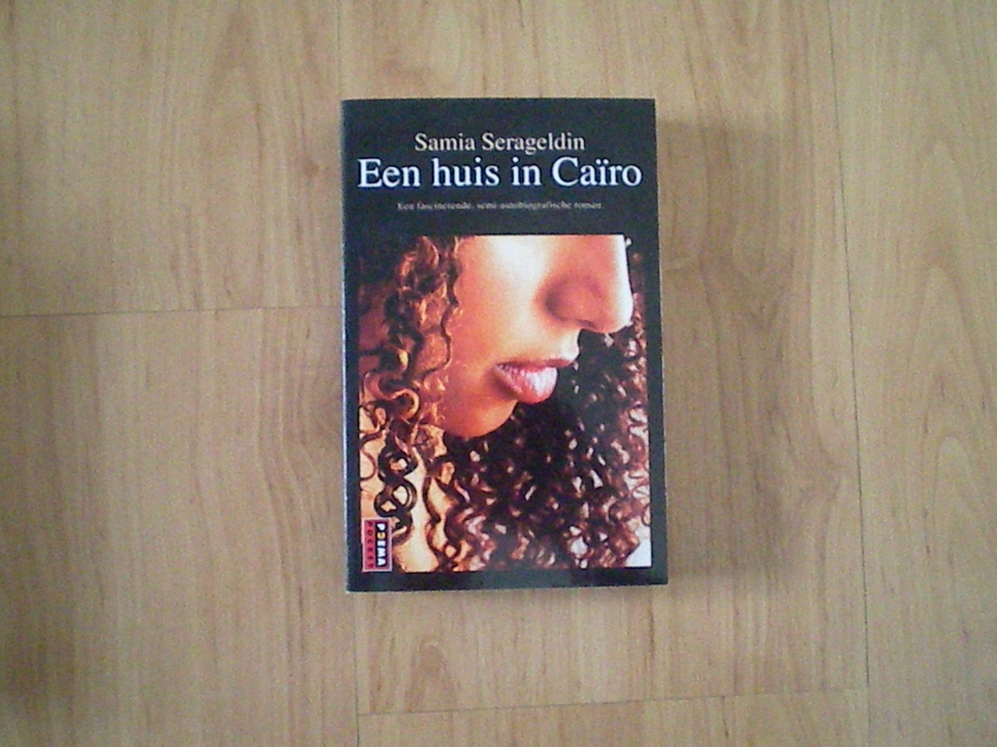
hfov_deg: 49.0
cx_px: 498
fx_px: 1094
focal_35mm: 38
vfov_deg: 37.7
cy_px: 374
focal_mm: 6.3
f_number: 3.1
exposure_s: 1/50
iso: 1863
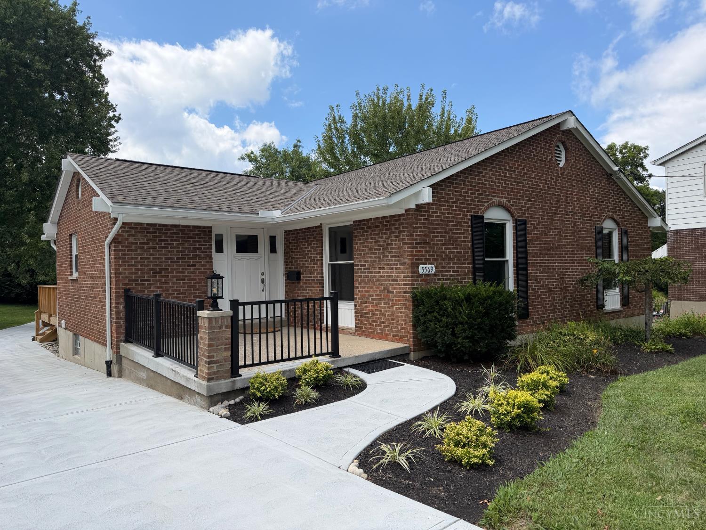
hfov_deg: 71.6
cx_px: 353
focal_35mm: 24
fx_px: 489
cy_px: 265
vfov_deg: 56.8
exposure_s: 1/4405
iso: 80
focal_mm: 6.76
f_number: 1.78
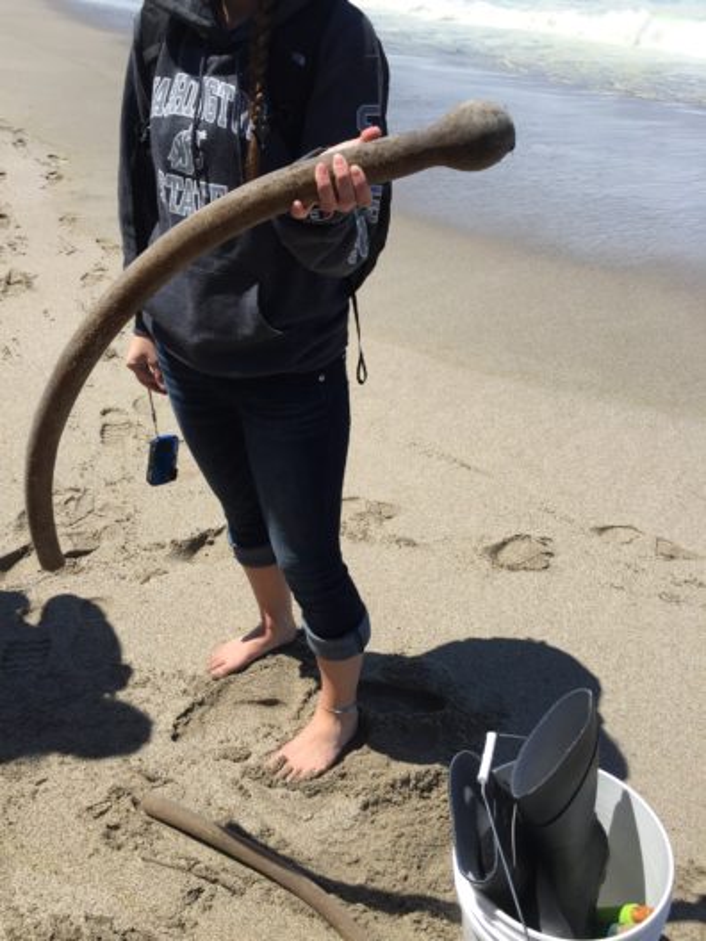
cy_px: 470
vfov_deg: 61.7
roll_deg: -2.5
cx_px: 353
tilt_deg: -33.6
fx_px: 789
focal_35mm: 29
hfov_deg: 48.2
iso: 32
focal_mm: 4.15
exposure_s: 1/1721
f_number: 2.2
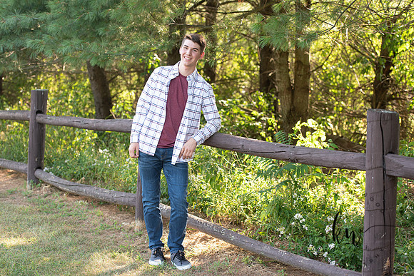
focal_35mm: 70
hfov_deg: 28.8
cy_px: 138
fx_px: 805
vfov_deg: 19.5
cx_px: 207
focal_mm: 70
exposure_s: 1/250
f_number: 3.2
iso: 400
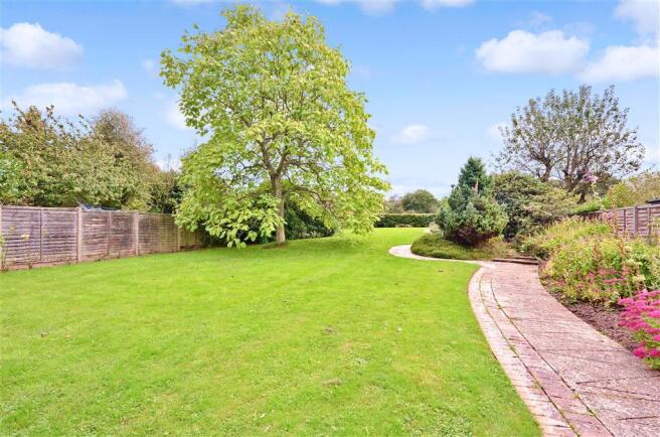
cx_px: 330
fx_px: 329
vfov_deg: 67.1
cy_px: 218
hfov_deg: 90.1
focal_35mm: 18
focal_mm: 12
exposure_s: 1/30
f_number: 13
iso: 400
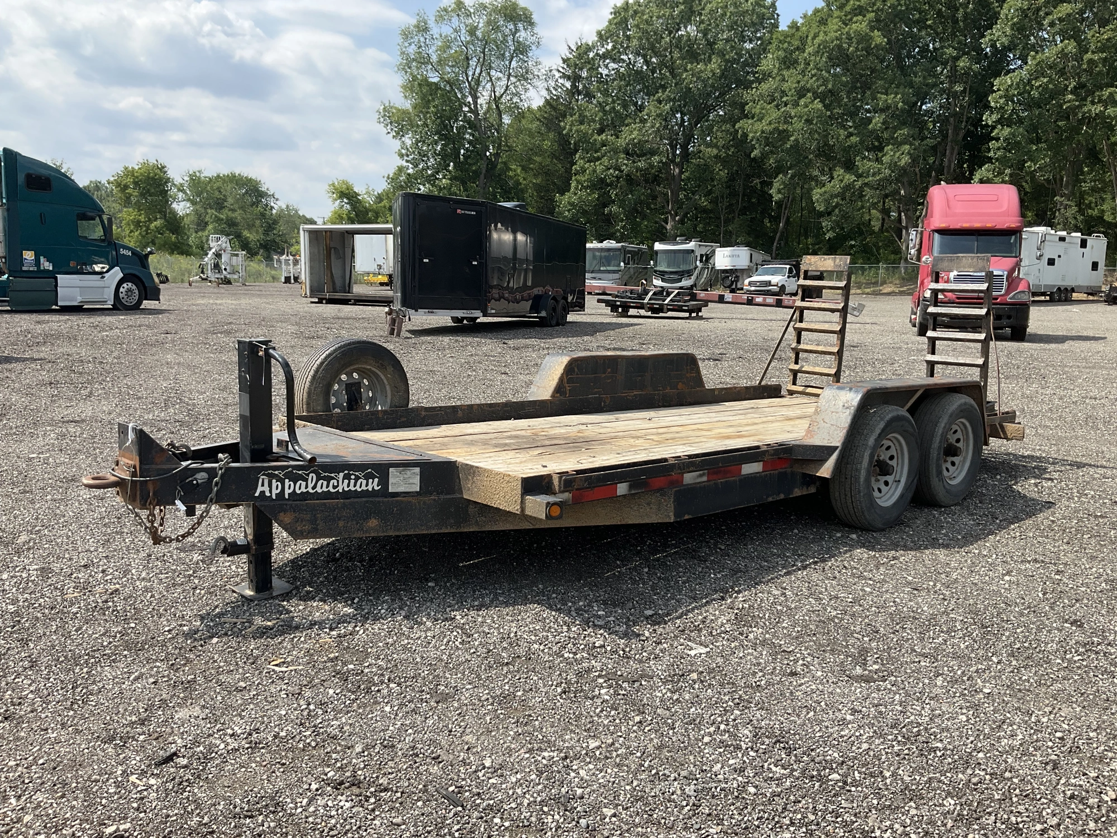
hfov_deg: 61.7
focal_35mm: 29
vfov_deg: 48.2
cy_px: 419
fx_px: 936
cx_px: 558
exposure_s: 1/1342
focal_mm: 3
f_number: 1.8
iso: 25
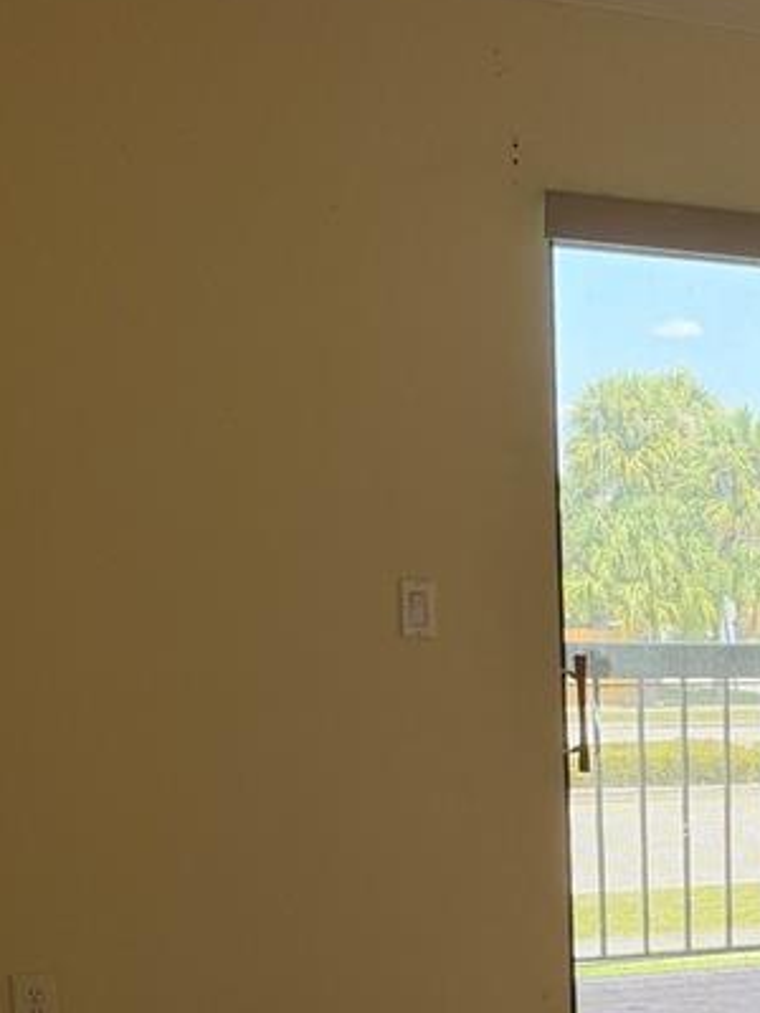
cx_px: 953
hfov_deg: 19.1
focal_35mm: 72
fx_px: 2108
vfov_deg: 24.9
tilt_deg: -16.3
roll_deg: -2.0
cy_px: 1157
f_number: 1.78
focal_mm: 6.76
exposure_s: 1/162
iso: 125
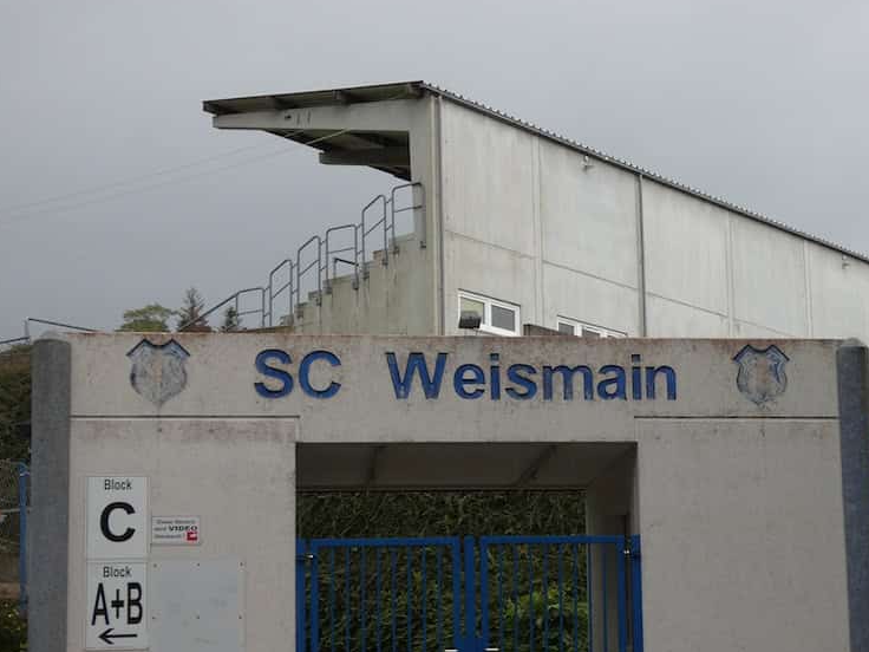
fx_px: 1883
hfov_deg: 25.7
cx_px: 625
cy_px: 404
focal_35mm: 75
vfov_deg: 19.6
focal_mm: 8.2
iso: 100
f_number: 3.8
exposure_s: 1/250
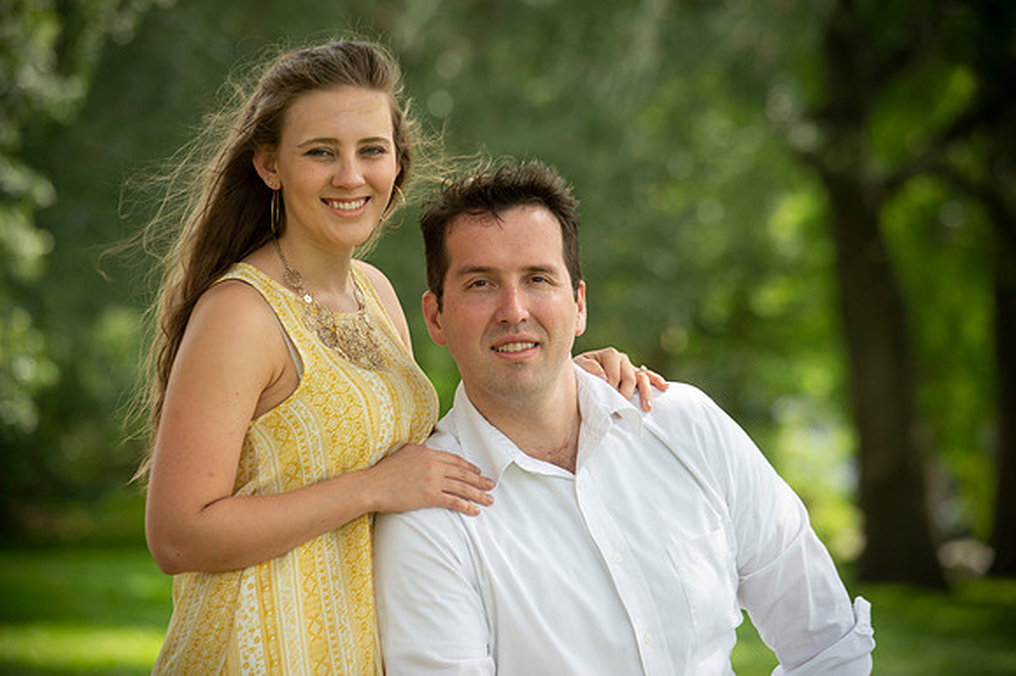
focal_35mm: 190
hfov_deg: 10.8
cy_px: 338
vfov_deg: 7.2
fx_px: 5359
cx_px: 508
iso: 125
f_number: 5.6
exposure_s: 1/125
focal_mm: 190
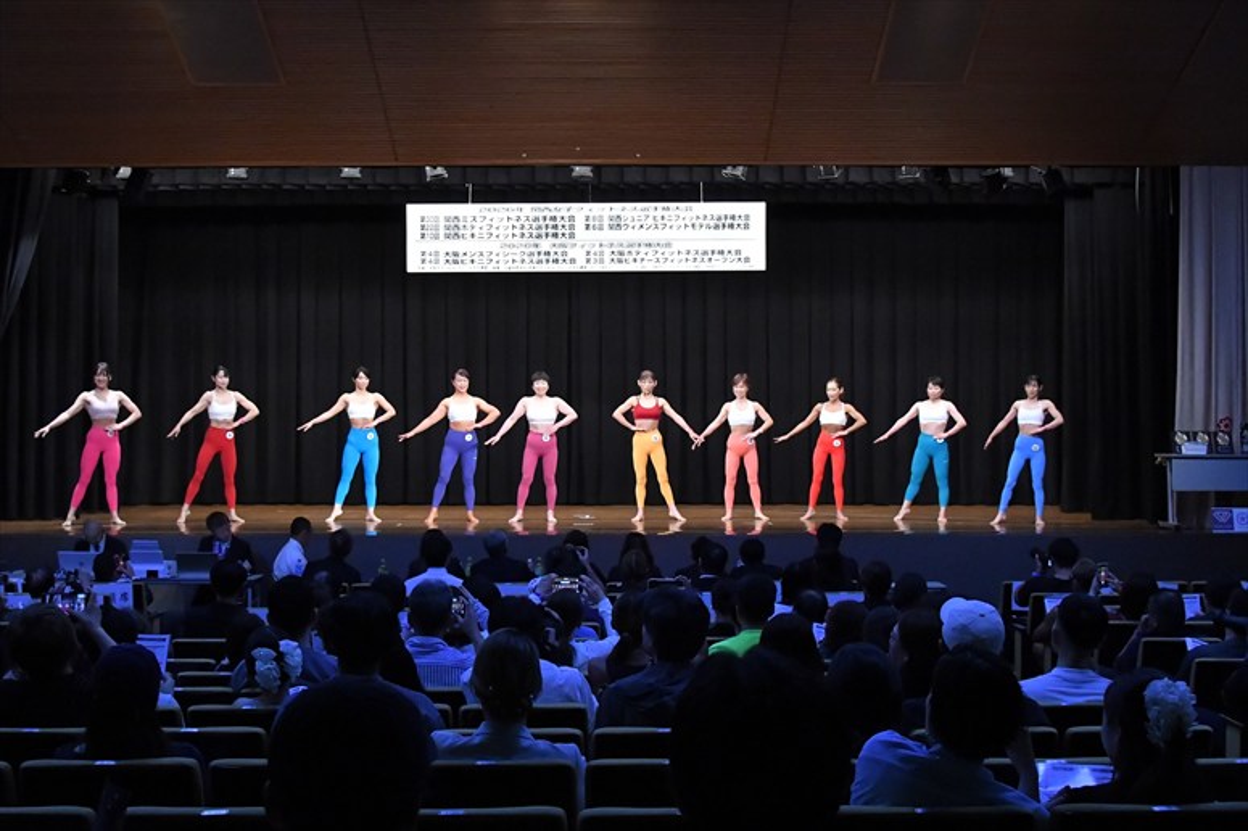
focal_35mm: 51
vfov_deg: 26.5
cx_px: 624
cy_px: 416
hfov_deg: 38.9
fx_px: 1767
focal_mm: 34
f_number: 5.6
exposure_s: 1/400
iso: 8000
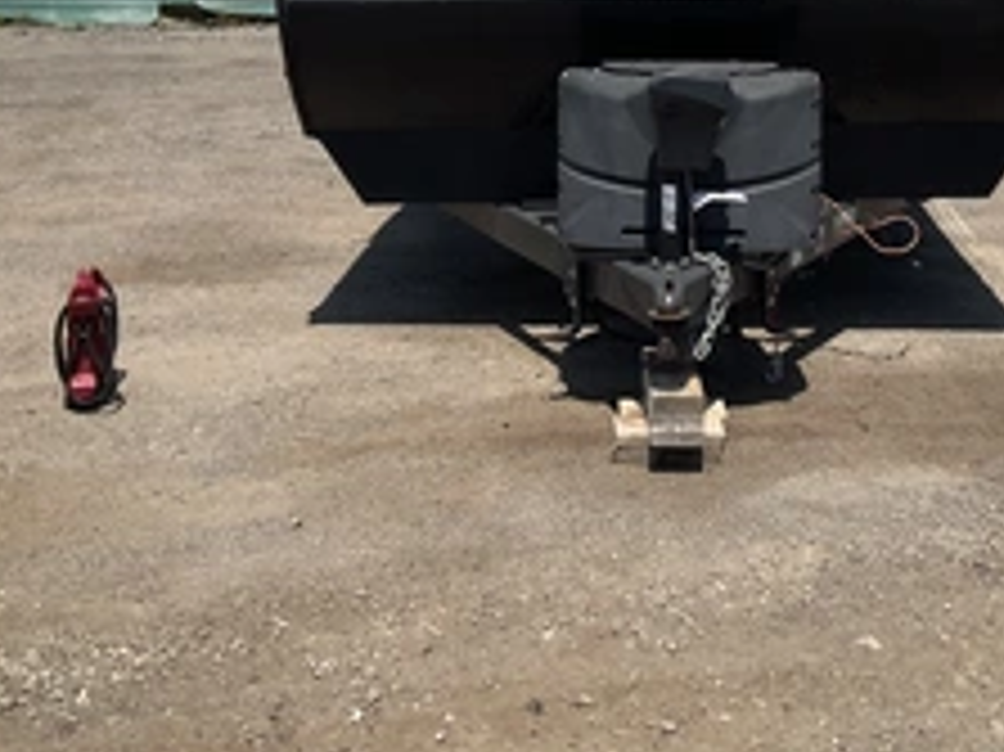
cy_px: 86
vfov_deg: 27.1
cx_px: 653
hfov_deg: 36.5
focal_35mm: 52
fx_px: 1507
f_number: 1.8
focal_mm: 3
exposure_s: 1/3534
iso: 25
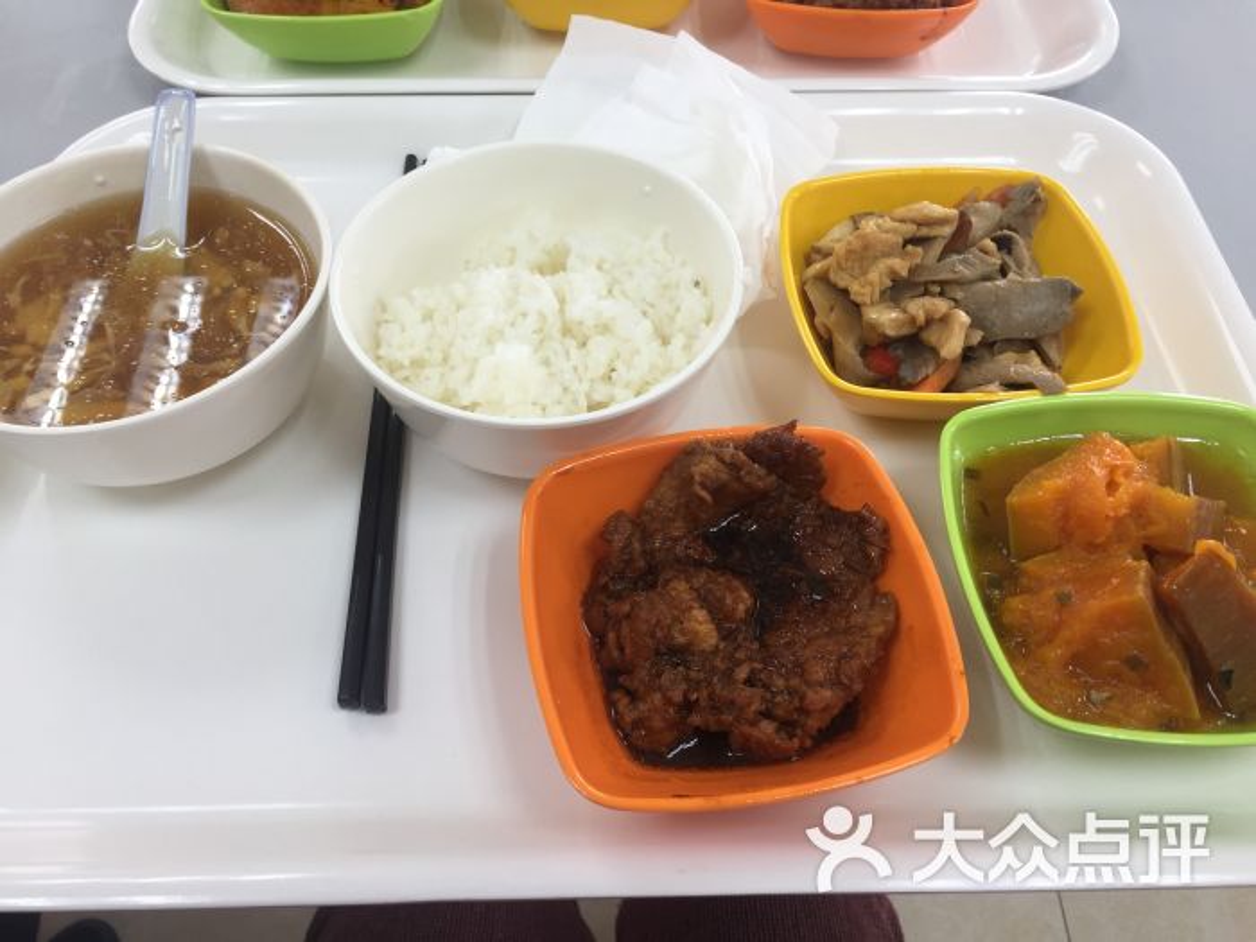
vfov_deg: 48.2
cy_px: 471
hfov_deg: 61.7
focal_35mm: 29
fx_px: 1052
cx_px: 628
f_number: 2.2
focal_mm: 4.15
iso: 32
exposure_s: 1/50
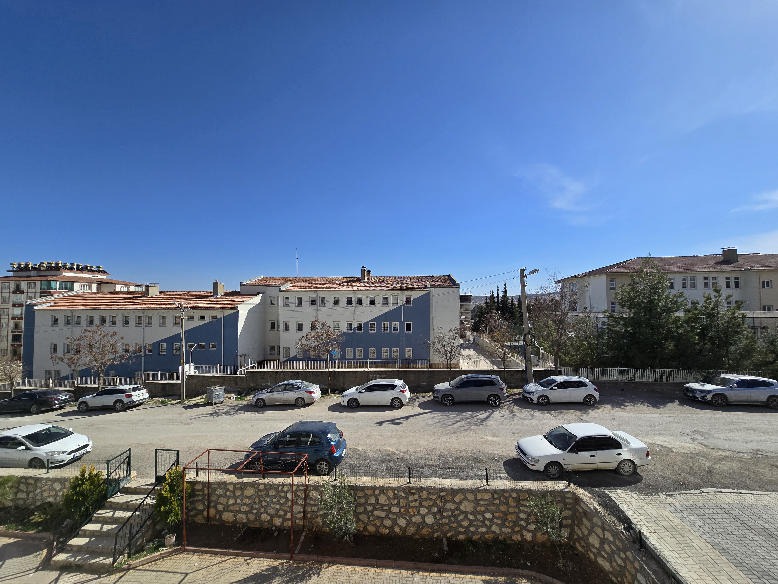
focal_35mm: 13
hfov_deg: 106.2
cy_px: 292
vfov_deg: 89.9
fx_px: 292
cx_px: 389
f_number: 2.2
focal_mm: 2.2
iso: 50
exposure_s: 1/3282
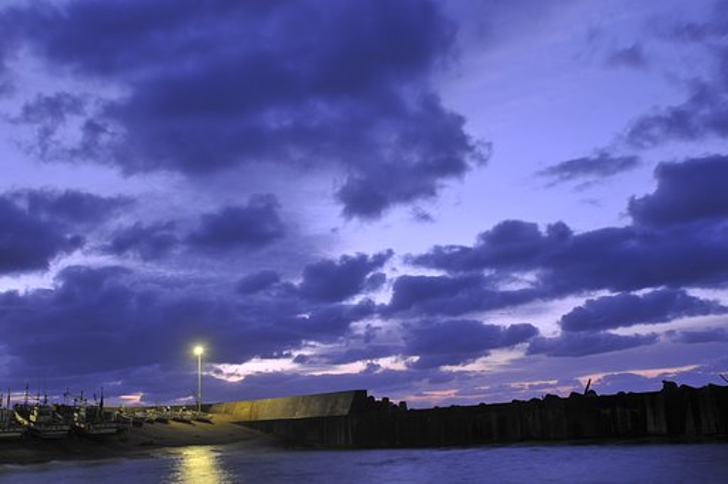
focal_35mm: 36
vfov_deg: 36.8
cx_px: 364
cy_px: 242
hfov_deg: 53.2
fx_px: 727
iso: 200
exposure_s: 3
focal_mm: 24
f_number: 4
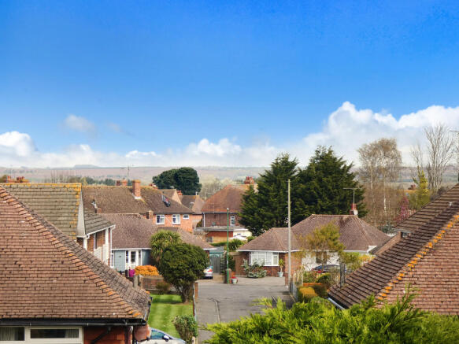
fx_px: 1525
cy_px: 172
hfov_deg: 17.1
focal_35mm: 115
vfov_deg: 12.9
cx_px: 230
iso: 80
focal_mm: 19.7
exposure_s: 1/400
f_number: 5
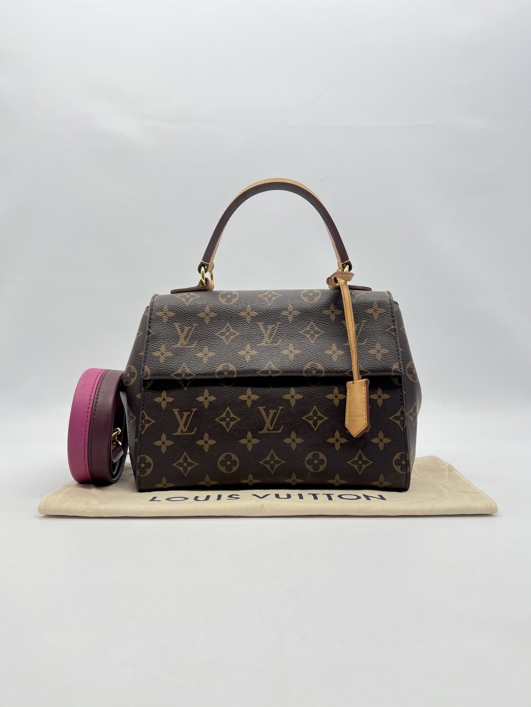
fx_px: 532
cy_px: 354
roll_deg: +0.8
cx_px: 266
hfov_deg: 53.1
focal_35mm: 26
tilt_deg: -2.8
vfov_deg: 67.3
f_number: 1.5
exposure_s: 1/127
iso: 32
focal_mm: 5.7
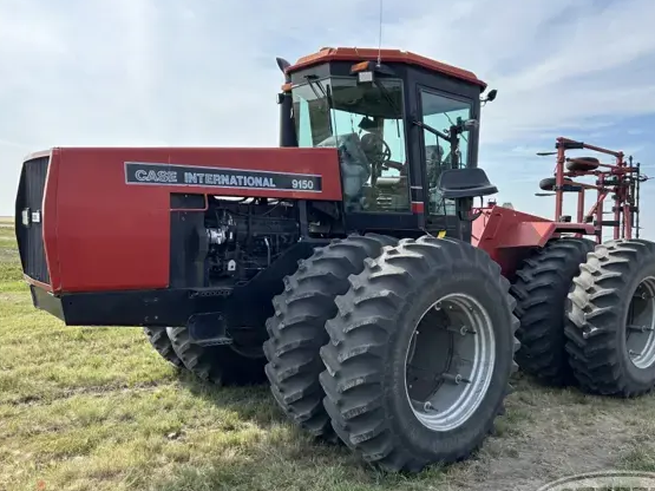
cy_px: 268
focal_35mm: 30
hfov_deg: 59.8
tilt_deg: -5.1
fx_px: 568
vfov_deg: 46.7
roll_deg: -1.8
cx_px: 361
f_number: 1.5
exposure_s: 1/2083
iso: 50
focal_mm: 5.7
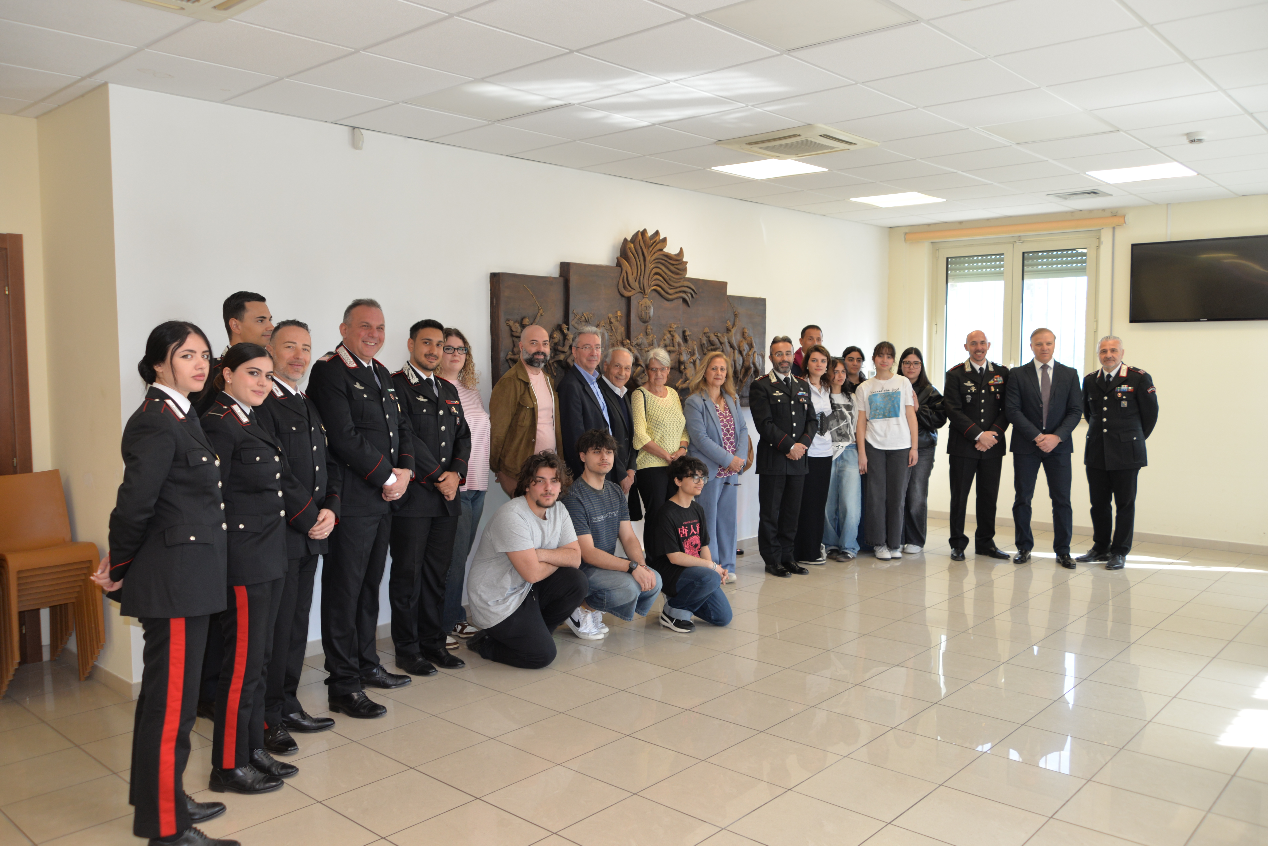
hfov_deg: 65.5
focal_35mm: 28
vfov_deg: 46.4
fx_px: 987
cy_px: 423
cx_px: 634
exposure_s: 1/100
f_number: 4.5
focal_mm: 28
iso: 500
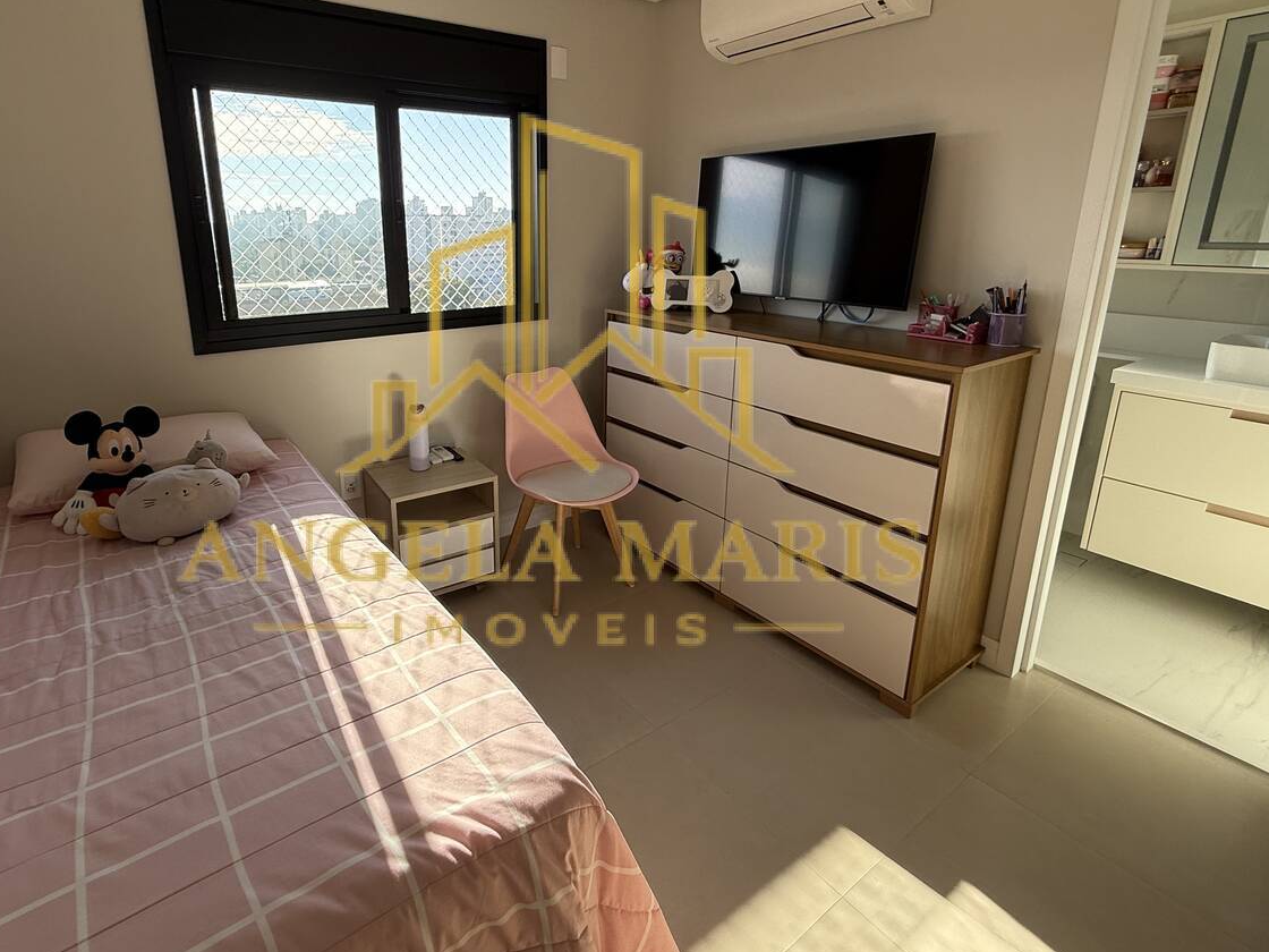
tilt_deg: -13.0
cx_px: 553
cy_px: 392
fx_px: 660
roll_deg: +0.0
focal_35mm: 18
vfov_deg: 71.0
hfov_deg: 87.3
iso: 64
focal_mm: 2.22
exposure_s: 1/482
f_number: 2.2
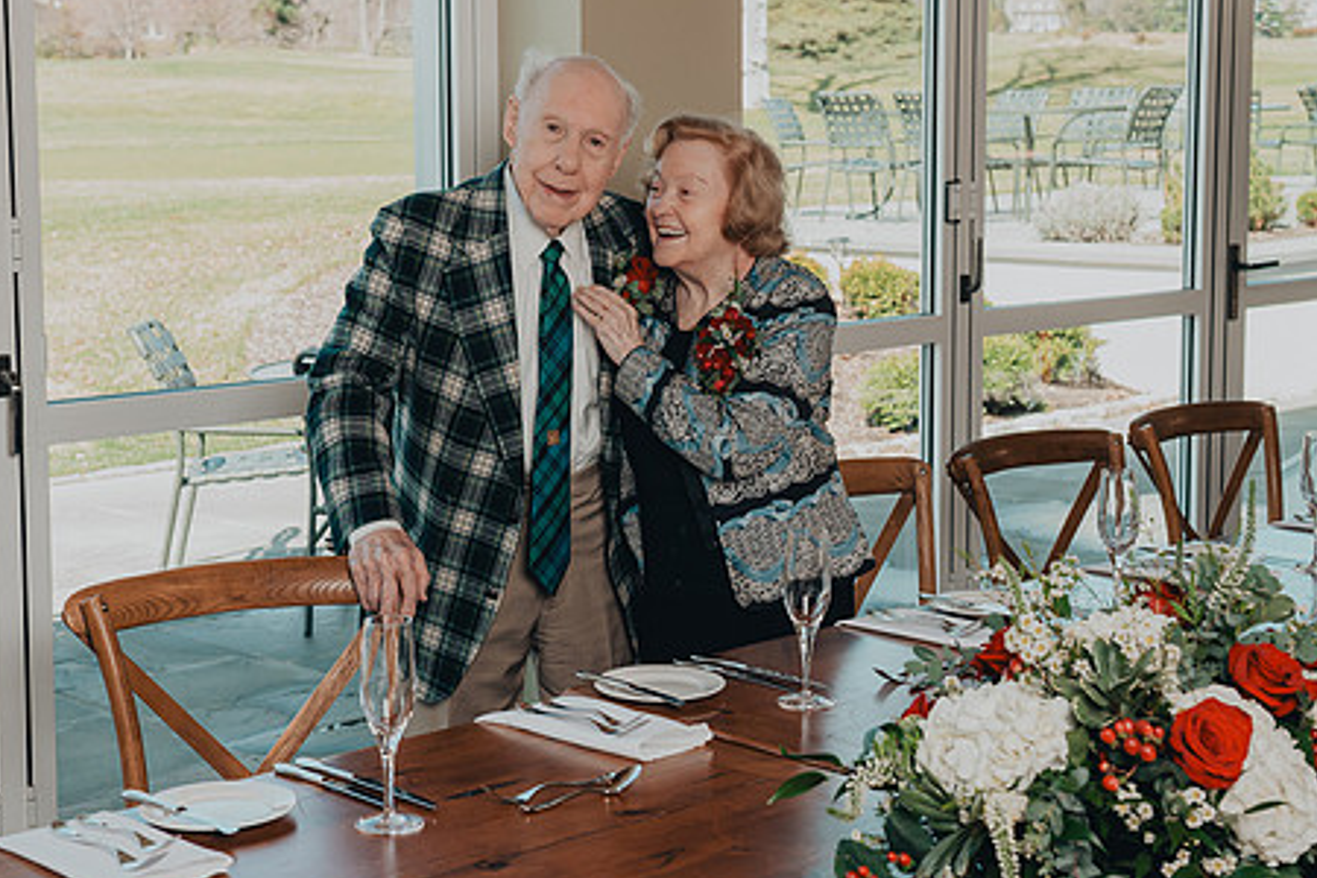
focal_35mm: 63
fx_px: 2305
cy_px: 357
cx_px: 575
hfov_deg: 31.9
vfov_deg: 21.5
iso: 400
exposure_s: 1/200
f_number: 5.6
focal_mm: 44
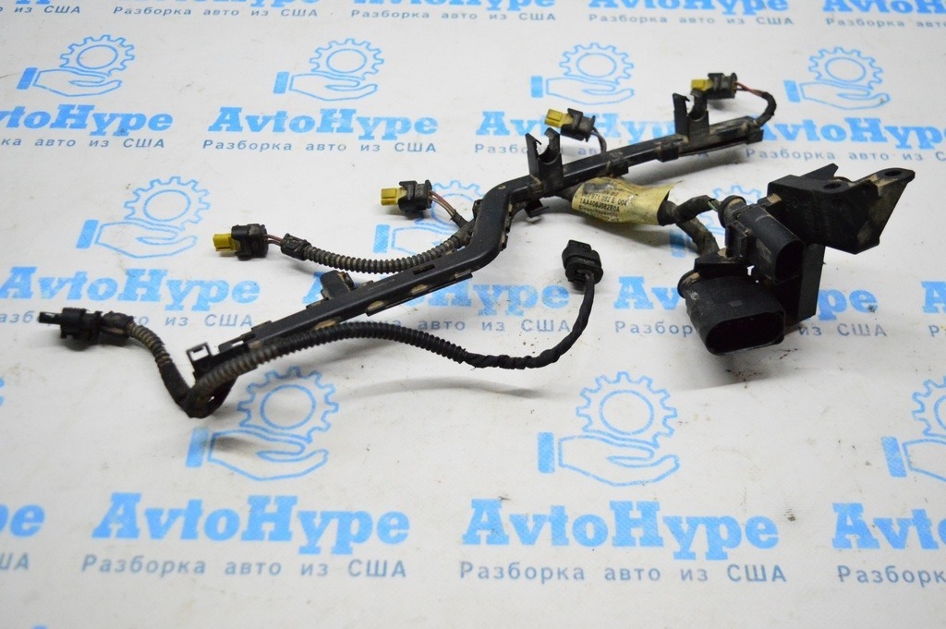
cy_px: 314
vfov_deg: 34.2
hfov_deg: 49.6
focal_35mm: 39
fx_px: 1024
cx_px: 473
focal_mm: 26
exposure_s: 1/800
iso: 6400
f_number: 4
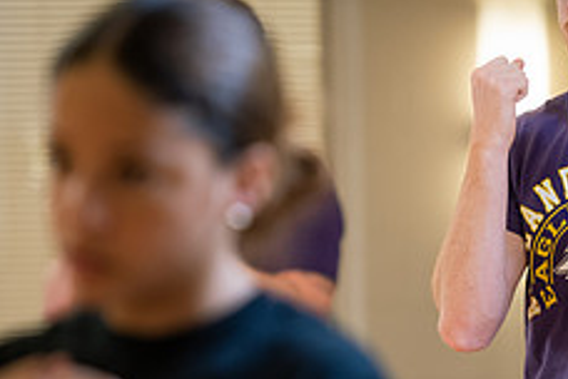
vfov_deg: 3.5
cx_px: 501
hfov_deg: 5.2
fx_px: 6216
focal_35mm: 394
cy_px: 315
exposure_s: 1/200
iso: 800
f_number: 3.2
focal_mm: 155
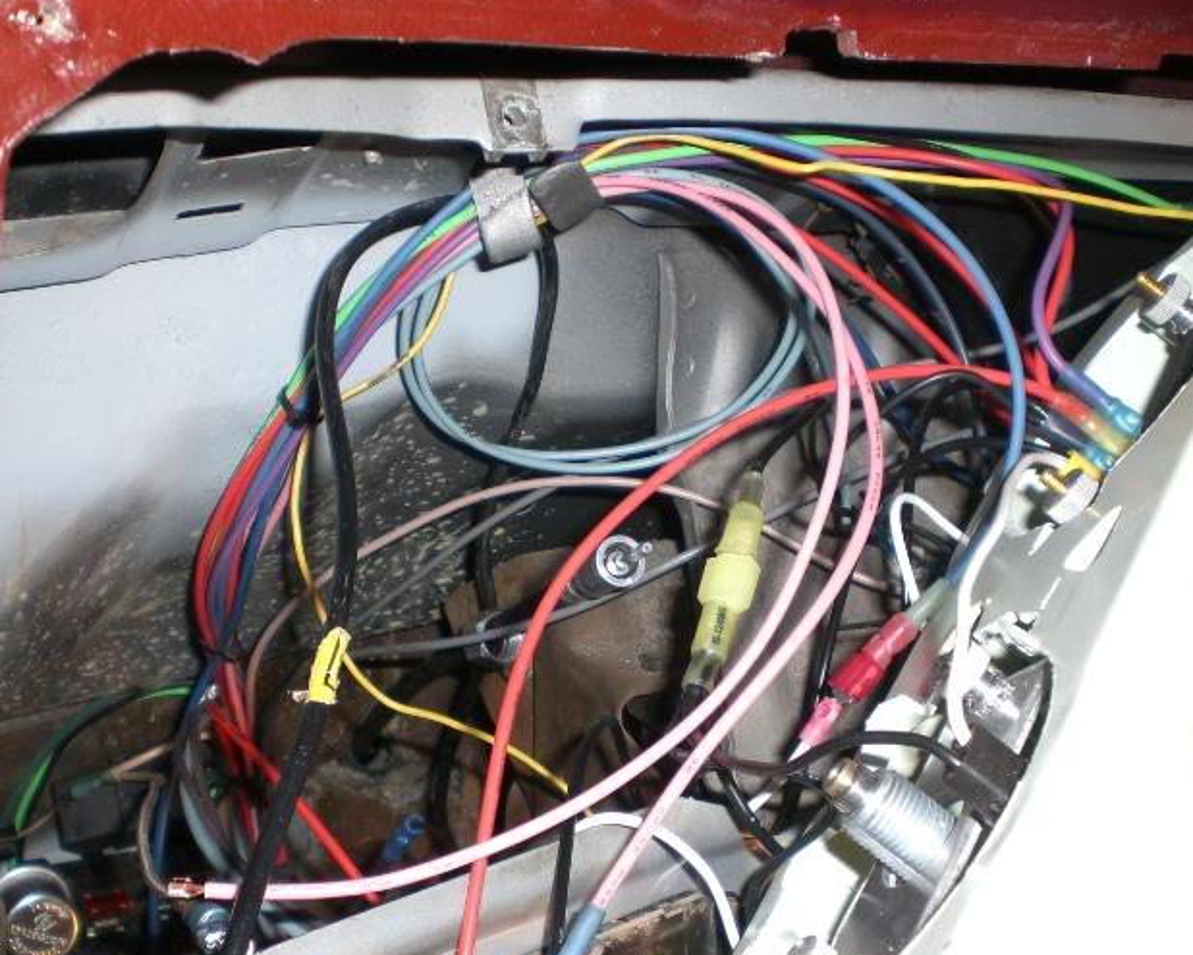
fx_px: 1696
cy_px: 542
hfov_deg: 38.7
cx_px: 556
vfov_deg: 31.4
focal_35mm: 48
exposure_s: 1/60
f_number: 3.1
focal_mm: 6.3
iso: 50
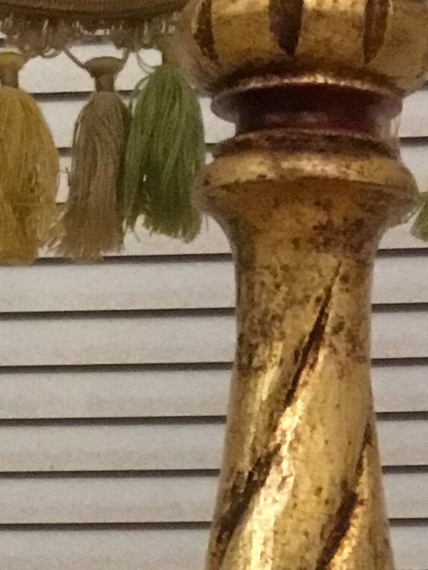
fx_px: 2160
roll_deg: +2.5
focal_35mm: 131
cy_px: 1080
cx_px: 280
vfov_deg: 13.3
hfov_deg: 11.3
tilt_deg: -11.4
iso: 400
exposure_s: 1/17
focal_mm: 3.3
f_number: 2.4
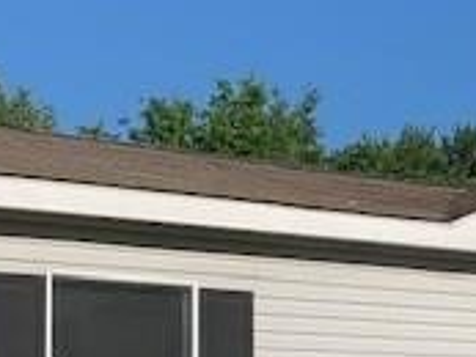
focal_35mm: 96
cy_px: 390
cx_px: 404
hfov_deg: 20.1
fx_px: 1321
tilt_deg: +2.4
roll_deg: +1.1
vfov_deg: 15.0
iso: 25
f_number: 1.8
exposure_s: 1/3650
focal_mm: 4.25
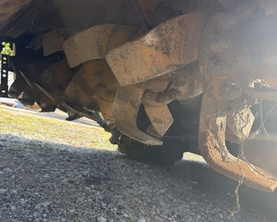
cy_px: 115
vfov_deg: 54.9
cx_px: 152
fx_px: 213
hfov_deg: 65.9
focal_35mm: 26
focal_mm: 6.76
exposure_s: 1/735
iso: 80
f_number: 1.78
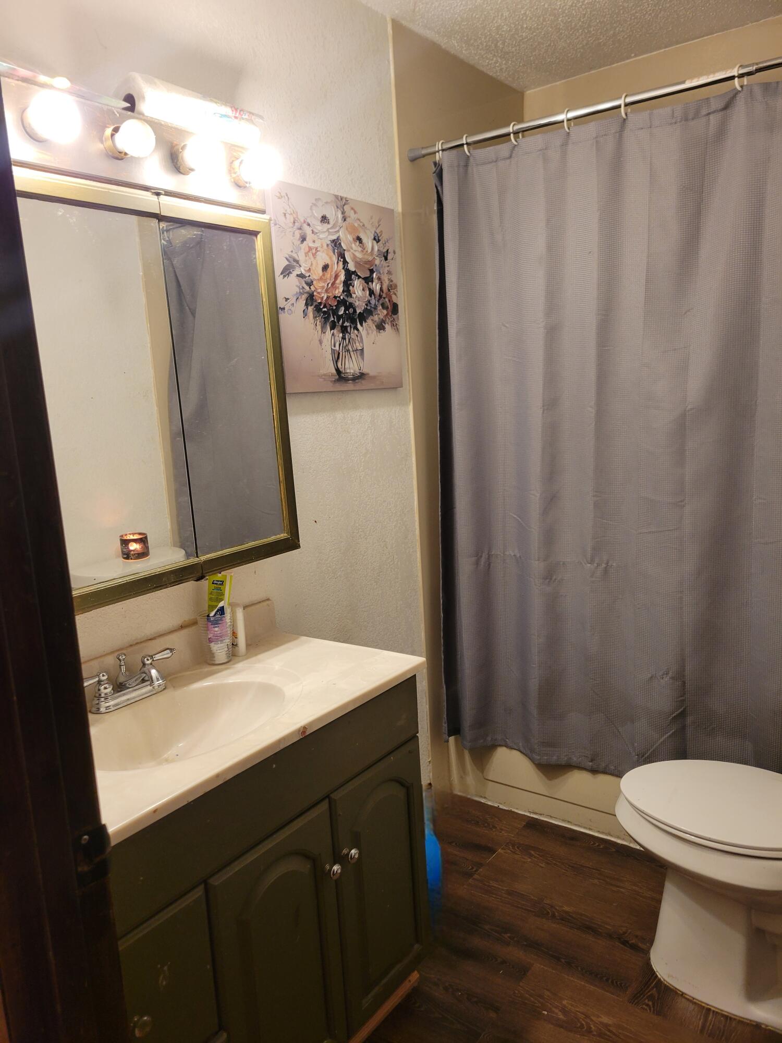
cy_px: 522
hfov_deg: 53.1
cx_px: 391
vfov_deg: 67.3
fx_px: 783
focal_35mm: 26
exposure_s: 1/60.2
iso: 200
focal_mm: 5.4
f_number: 1.8
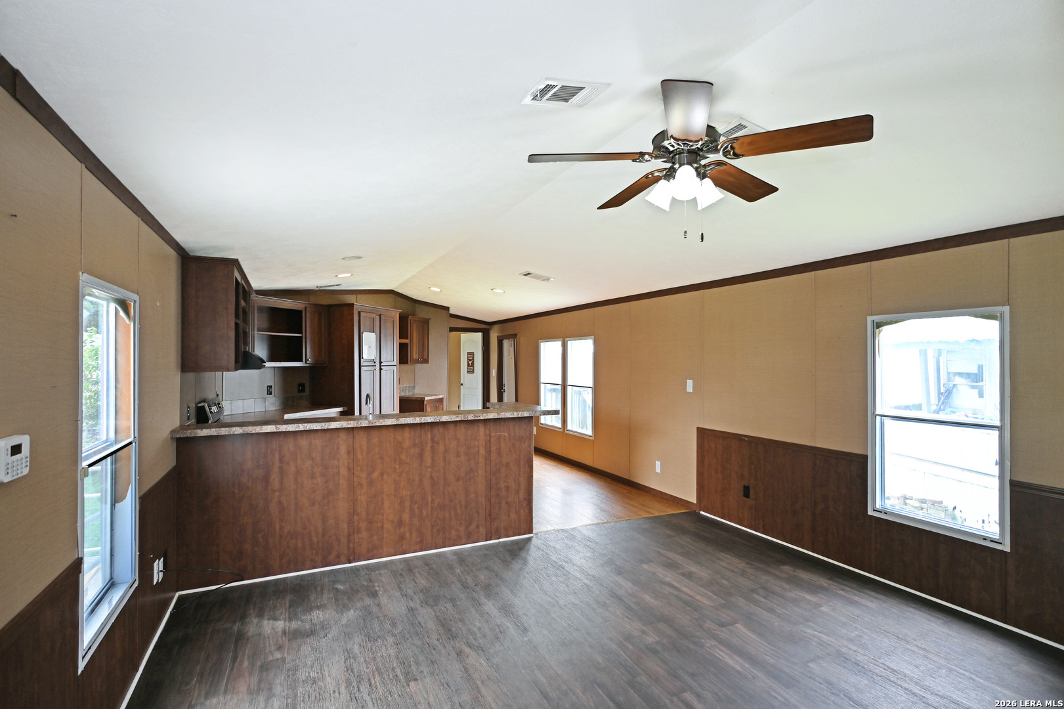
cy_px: 354
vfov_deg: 67.4
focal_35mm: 18
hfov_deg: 90.0
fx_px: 532
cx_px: 532
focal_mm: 12
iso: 64
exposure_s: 1/30
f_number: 3.5
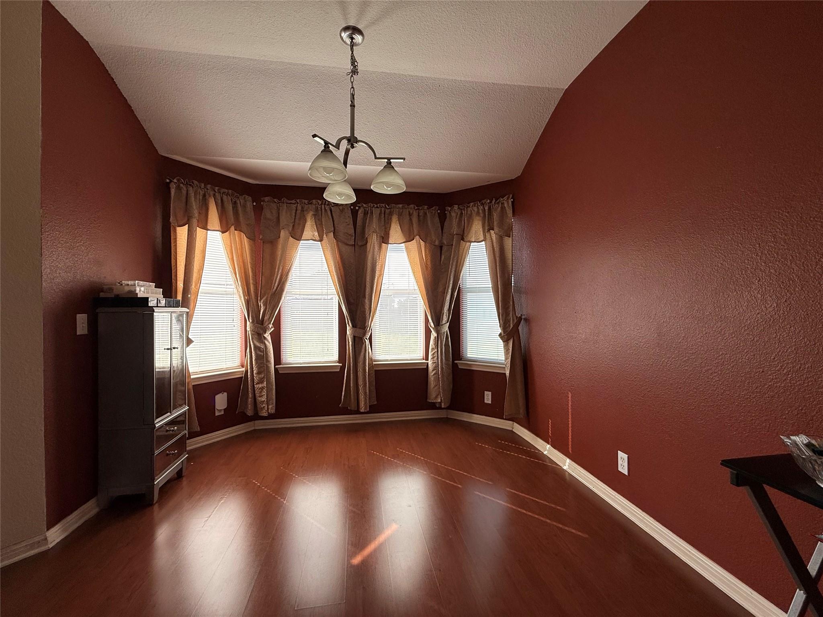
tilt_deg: -0.3
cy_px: 308
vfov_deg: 85.7
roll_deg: +0.0
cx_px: 412
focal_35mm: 14
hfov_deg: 102.1
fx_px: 333
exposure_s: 1/144
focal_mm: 2.22
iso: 50
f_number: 2.2
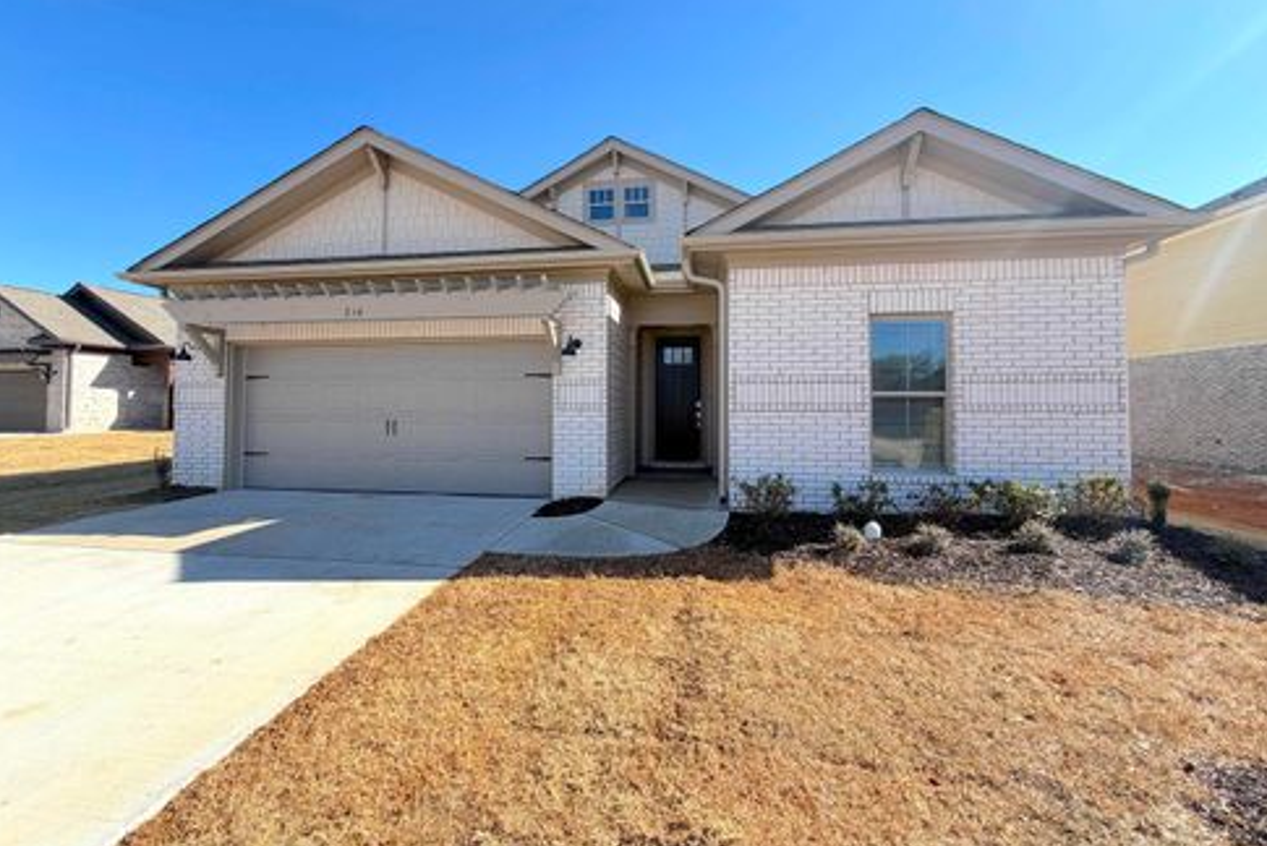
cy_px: 393
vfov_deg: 77.3
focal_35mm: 15
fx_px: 528
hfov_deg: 100.4
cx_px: 630
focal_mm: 2.22
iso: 32
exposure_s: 1/770
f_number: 2.2
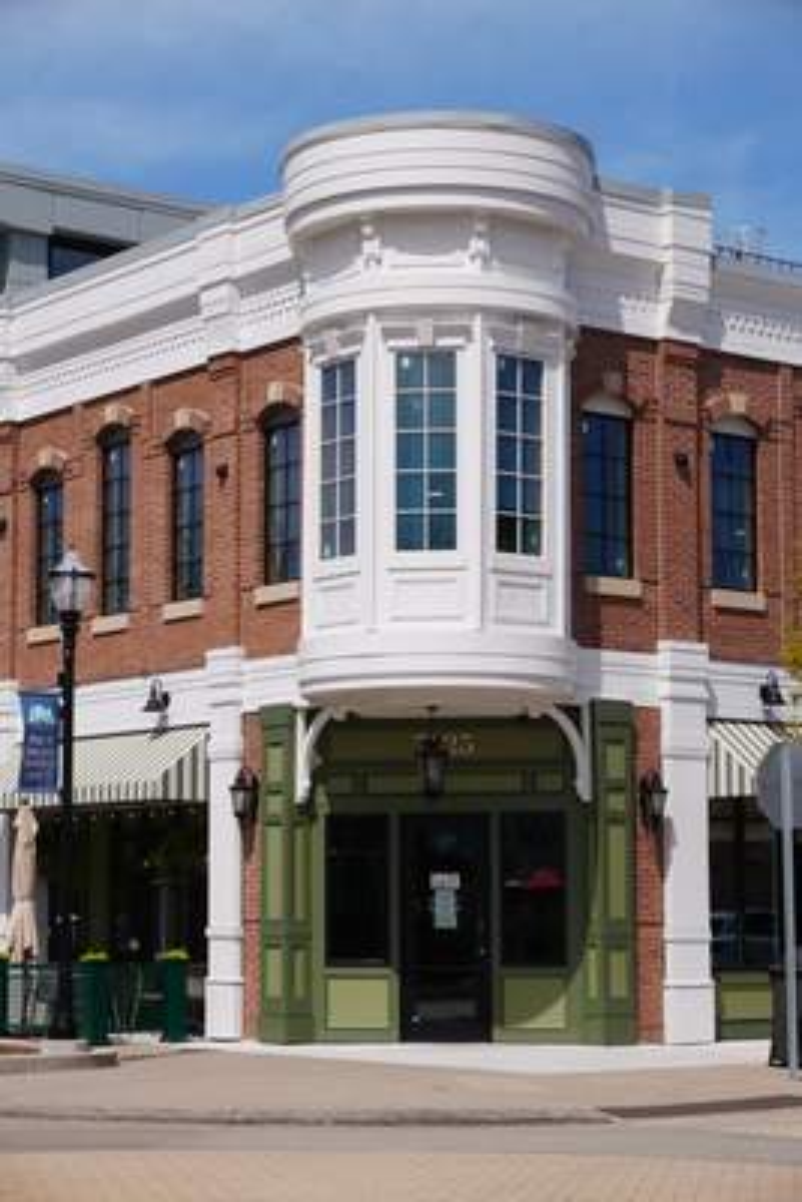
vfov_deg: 27.0
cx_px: 401
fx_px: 2504
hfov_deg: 18.2
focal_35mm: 75
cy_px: 601
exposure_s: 1/250
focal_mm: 50
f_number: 11
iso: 100
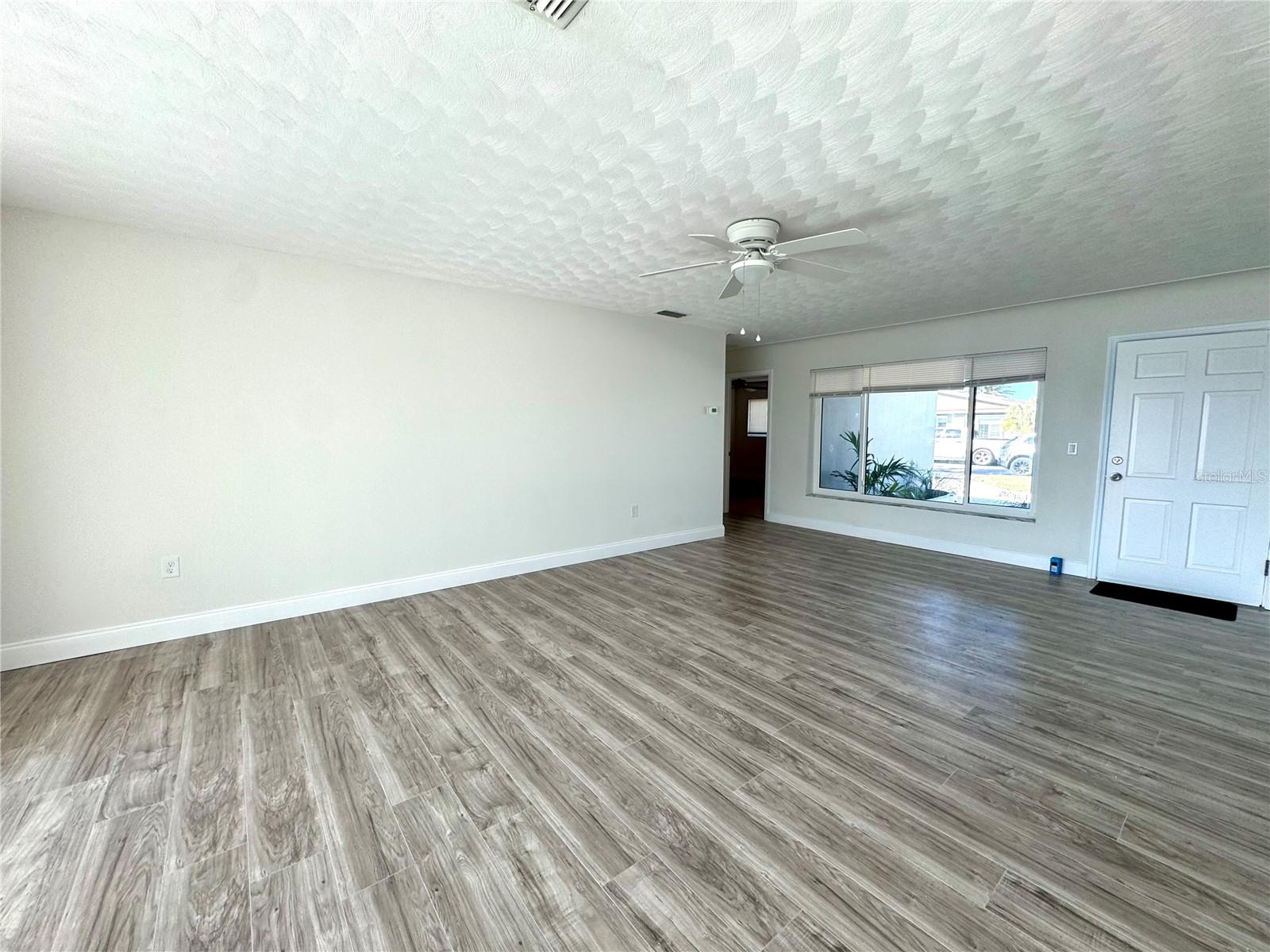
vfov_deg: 85.7
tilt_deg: -4.5
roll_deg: +0.2
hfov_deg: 102.1
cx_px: 635
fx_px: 514
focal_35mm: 14
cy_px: 476
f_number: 2.2
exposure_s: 1/140
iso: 40
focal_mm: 2.22
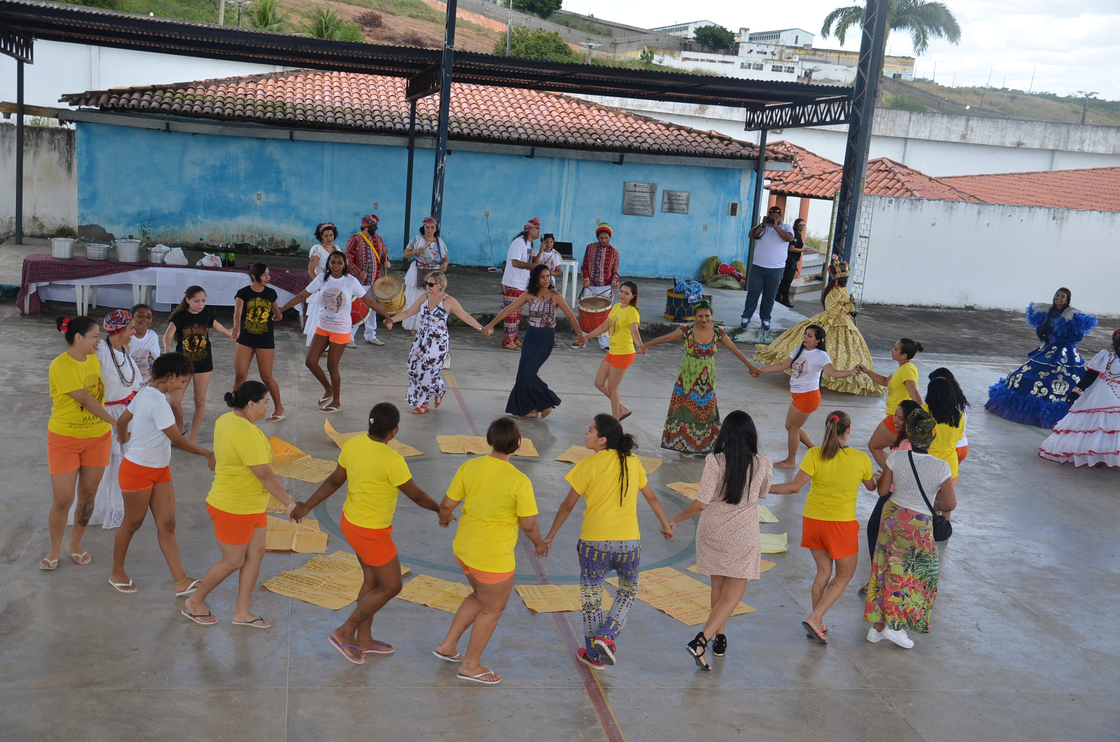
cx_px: 560
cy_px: 371
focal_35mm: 42
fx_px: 1304
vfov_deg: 31.8
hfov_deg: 46.5
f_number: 4
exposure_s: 1/250
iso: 110
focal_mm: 28
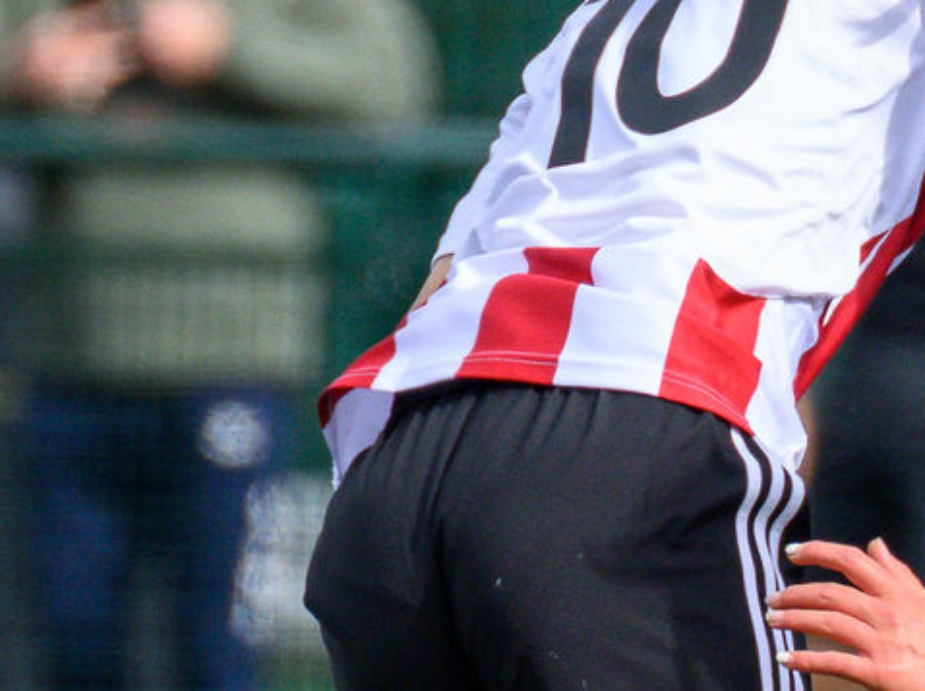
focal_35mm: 2751
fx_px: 73401
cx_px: 1114
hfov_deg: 0.7
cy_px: 224
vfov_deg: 0.5
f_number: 5.6
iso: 720
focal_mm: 400
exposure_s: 1/1600
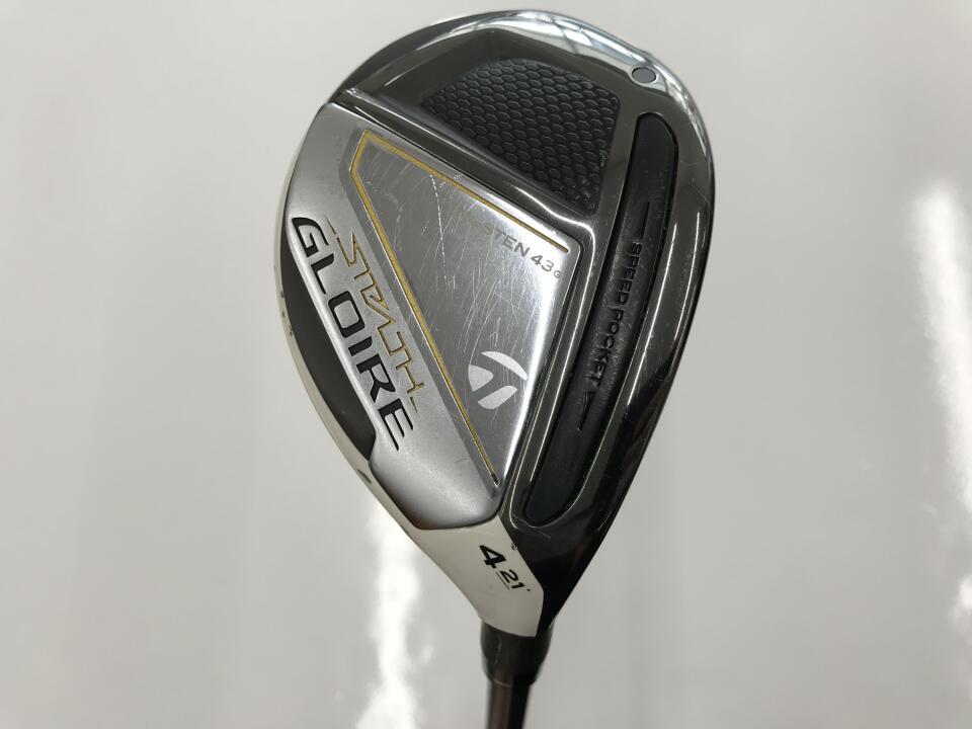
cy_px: 364
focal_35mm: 28
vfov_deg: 49.7
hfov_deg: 63.4
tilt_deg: -72.2
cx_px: 486
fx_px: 786
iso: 32
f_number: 1.8
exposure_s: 1/120
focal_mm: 3.99
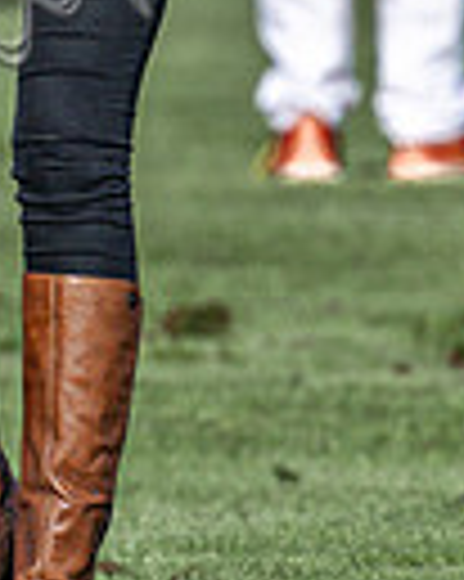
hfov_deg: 0.5
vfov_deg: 0.6
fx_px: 53861
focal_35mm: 3134
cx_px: -950
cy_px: 214
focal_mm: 400
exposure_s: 1/1600
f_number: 5.6
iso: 250
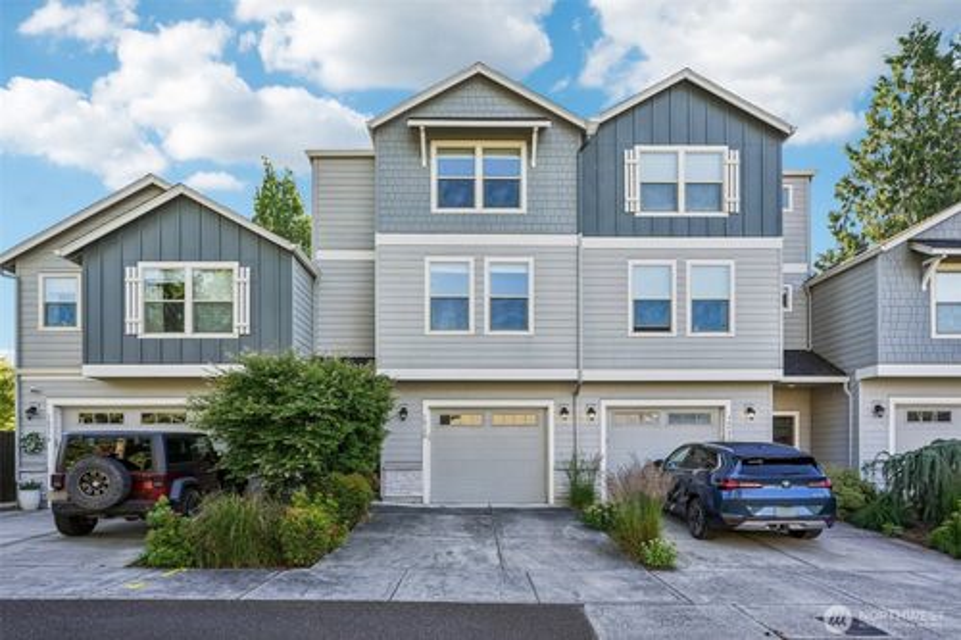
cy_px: 320
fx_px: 587
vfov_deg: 57.2
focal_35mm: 22
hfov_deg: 78.6
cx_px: 480
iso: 400
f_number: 8
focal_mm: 22
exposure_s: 1/250
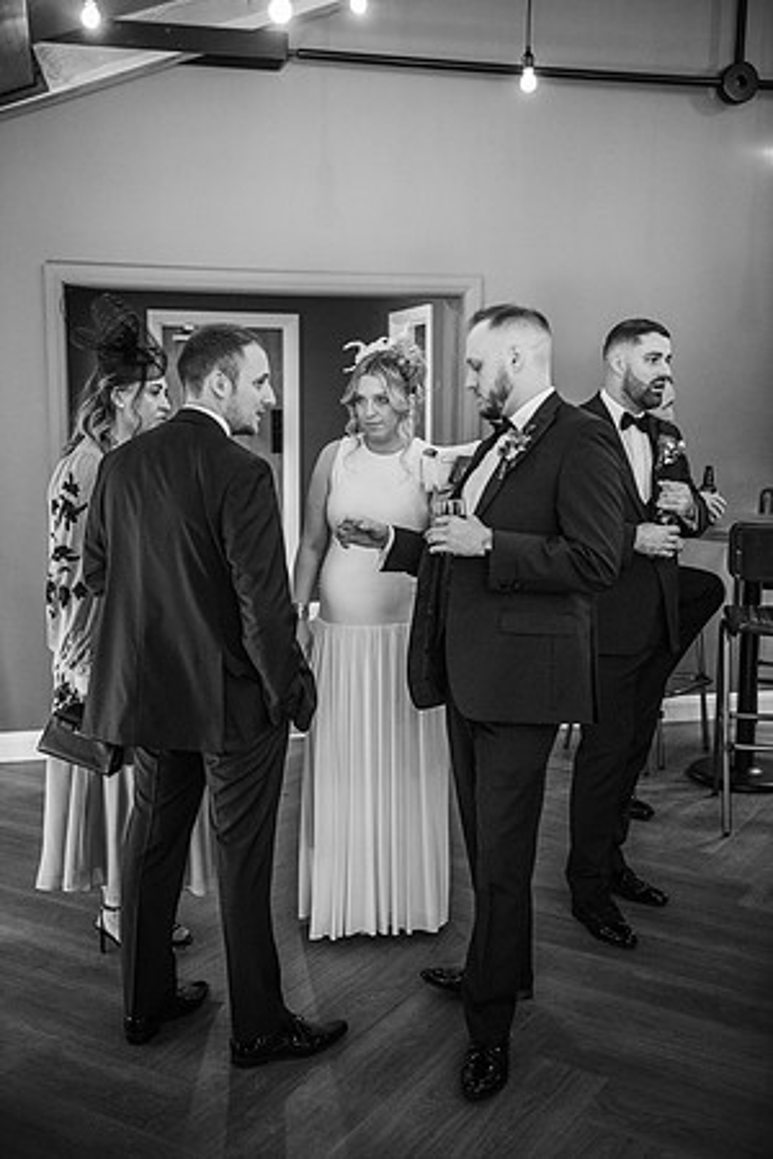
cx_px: 386
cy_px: 580
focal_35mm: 40
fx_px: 1288
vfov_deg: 48.5
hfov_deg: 33.4
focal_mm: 40
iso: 6400
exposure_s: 1/200
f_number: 2.8
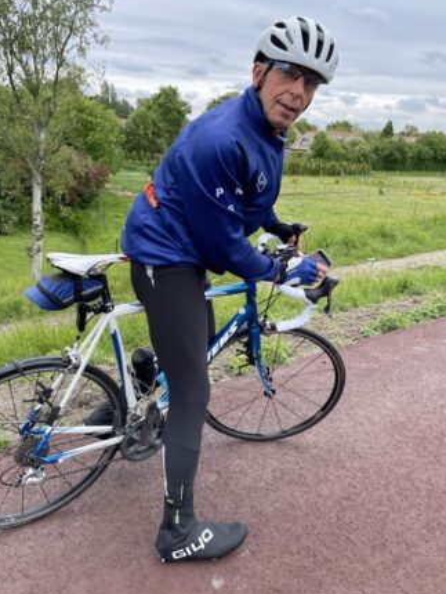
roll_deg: -2.6
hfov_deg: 48.2
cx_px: 199
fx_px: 498
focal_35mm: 29
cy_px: 269
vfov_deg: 61.5
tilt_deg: -14.9
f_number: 1.6
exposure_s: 1/1062
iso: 32
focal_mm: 4.2
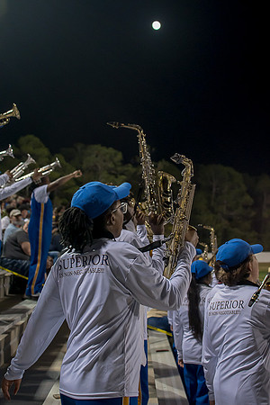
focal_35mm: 52
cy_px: 202
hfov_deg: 26.0
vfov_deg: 38.2
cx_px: 135
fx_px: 585
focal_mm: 35
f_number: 4
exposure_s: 1/320
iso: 1600
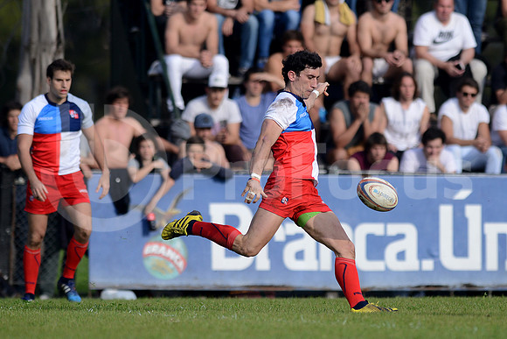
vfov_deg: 3.3
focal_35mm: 420
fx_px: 5916
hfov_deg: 4.9
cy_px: 170
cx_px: 254
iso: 400
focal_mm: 420
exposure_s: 1/2000
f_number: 4
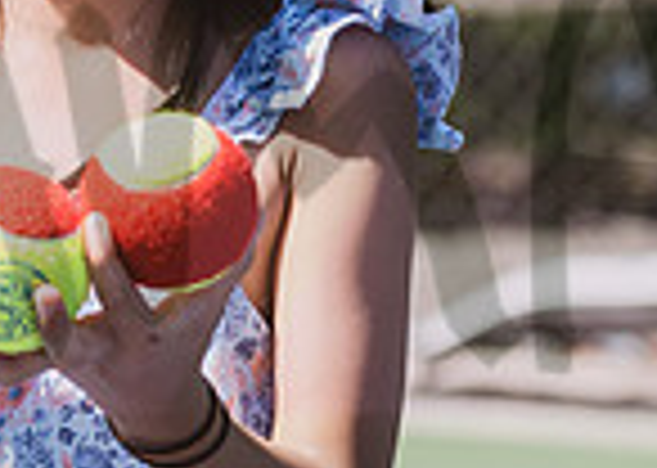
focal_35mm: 507
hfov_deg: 4.0
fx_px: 9452
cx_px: -190
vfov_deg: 2.8
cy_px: 219
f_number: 5
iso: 200
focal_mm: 112
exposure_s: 1/1000
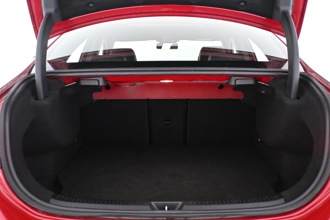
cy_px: 110
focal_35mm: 36
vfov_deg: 36.9
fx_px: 330
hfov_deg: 53.1
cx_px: 165
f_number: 4.2
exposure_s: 1/60
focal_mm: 24
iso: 5600
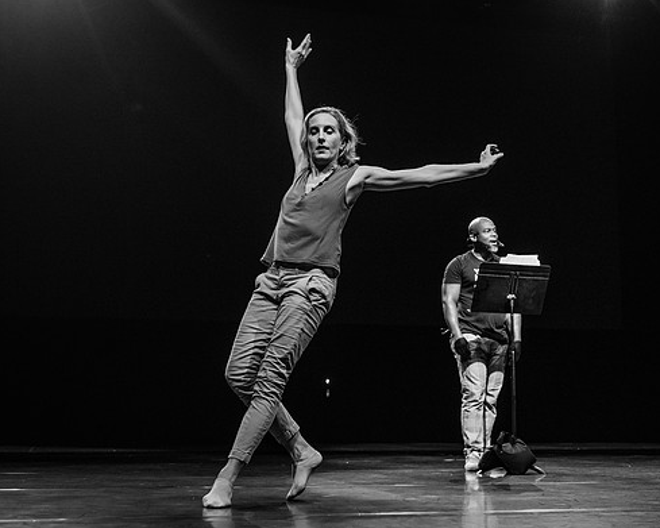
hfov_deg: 30.5
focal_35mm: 62
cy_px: 285
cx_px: 337
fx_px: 1211
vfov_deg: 24.6
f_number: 3.5
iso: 3200
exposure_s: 1/400
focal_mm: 48
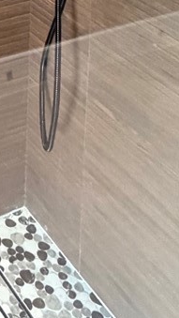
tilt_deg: -8.8
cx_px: -156
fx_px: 607
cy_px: -196
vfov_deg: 22.4
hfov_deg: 14.5
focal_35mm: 72
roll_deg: +0.9
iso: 500
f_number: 2.2
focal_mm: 2.22
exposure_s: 1/60
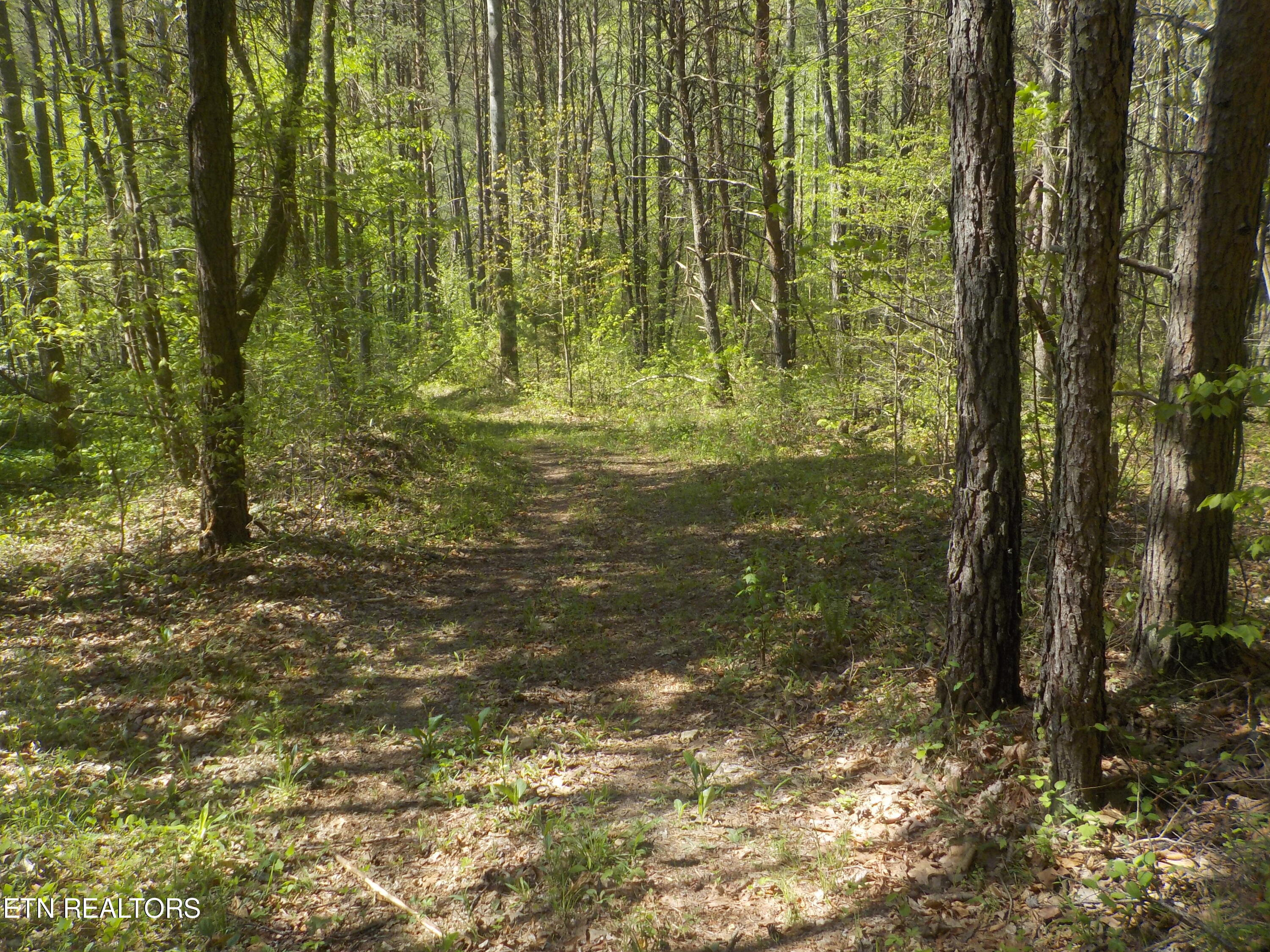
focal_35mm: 30
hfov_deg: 60.0
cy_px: 476
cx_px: 635
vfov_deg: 46.8
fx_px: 1101
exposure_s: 1/320
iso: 125
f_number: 3.3
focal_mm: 4.1
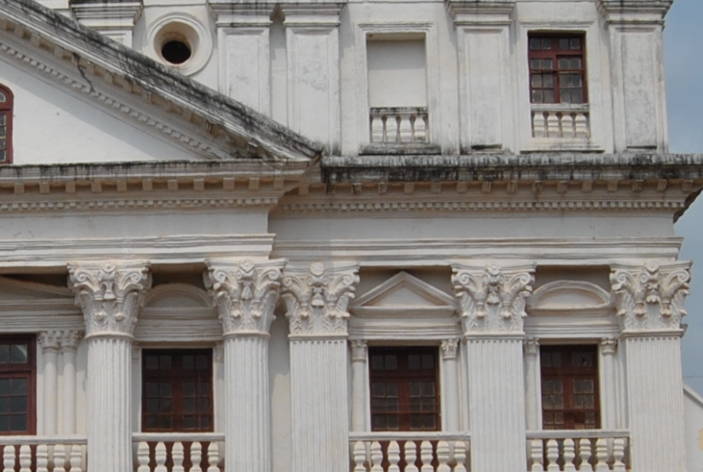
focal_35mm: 107
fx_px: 2094
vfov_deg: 12.8
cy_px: 384
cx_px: 112
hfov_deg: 18.8
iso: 100
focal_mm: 18
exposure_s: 1/320
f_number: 9
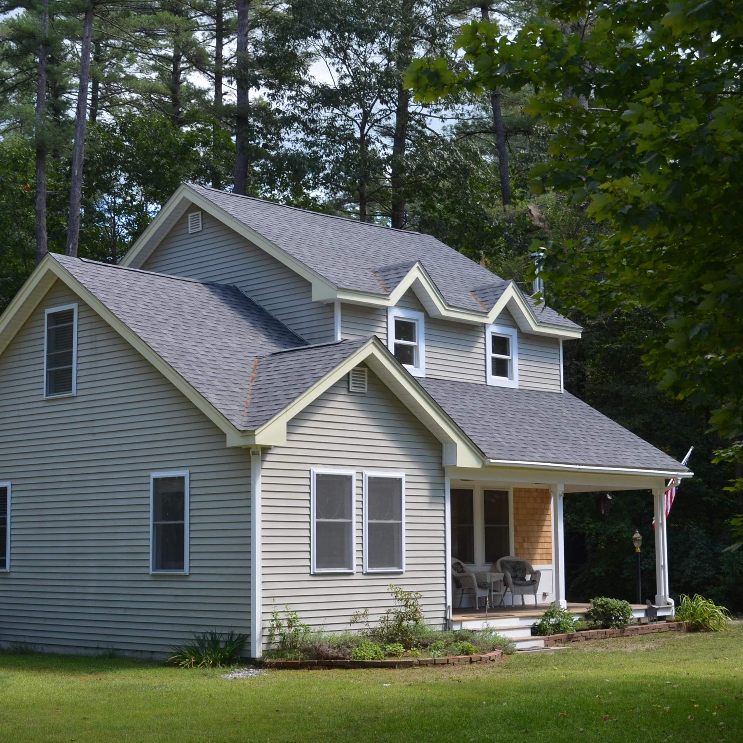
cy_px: 383
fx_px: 1474
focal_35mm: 61
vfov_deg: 28.3
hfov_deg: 28.3
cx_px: 337
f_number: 7.1
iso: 200
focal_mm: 29
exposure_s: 1/200
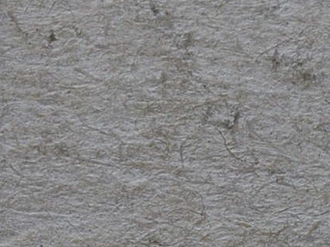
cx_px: -607
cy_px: -134
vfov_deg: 3.8
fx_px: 3679
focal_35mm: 386
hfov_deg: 4.9
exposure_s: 1/250
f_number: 14
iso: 400
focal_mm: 46
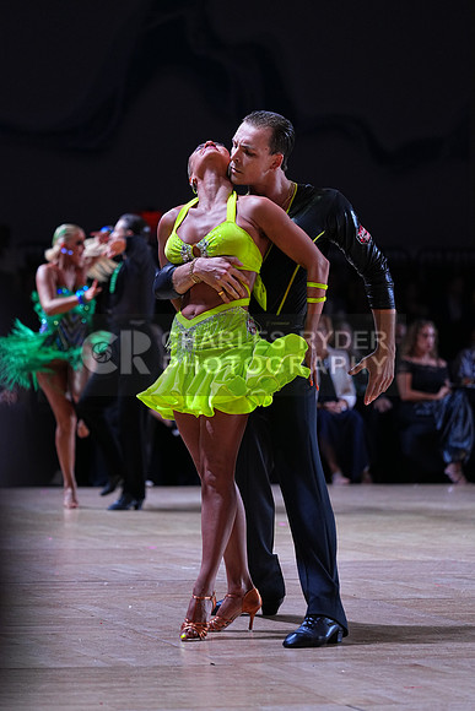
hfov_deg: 8.5
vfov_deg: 12.7
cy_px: 356
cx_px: 238
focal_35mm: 162
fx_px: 3204
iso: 1250
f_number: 4
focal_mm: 162
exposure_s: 1/500
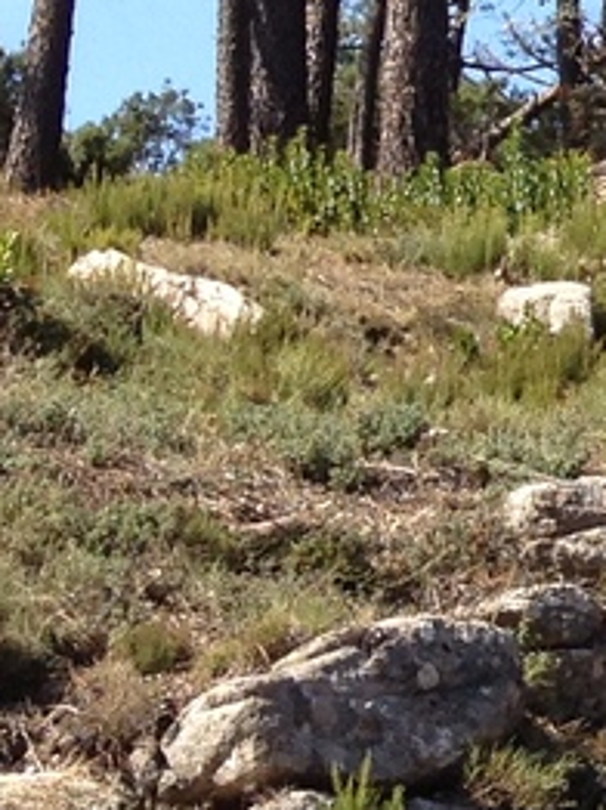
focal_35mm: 214
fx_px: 5003
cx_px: 1929
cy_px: -59
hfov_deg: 6.3
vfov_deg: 9.2
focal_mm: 4.28
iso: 64
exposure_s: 1/726
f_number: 2.4
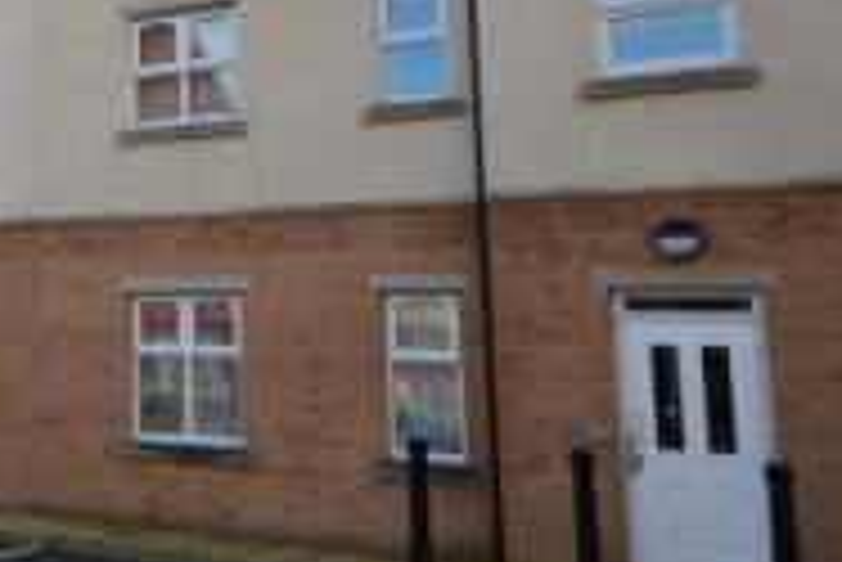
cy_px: 124
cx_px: -158
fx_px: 1341
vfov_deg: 23.4
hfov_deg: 30.0
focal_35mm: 57
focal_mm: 15
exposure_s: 1/250
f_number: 10
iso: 250
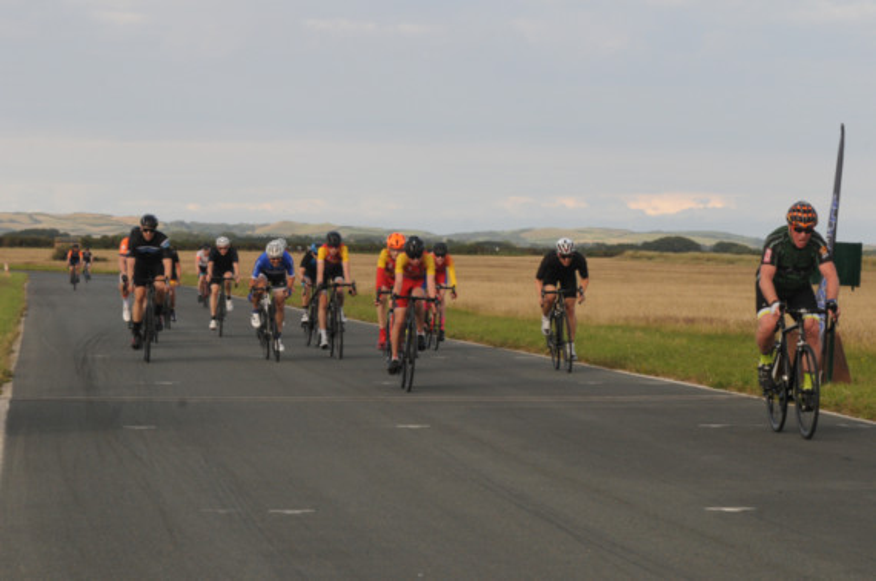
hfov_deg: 13.7
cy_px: 290
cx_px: 438
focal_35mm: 150
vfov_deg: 9.1
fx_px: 3644
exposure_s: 1/320
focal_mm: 100
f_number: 11
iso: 640
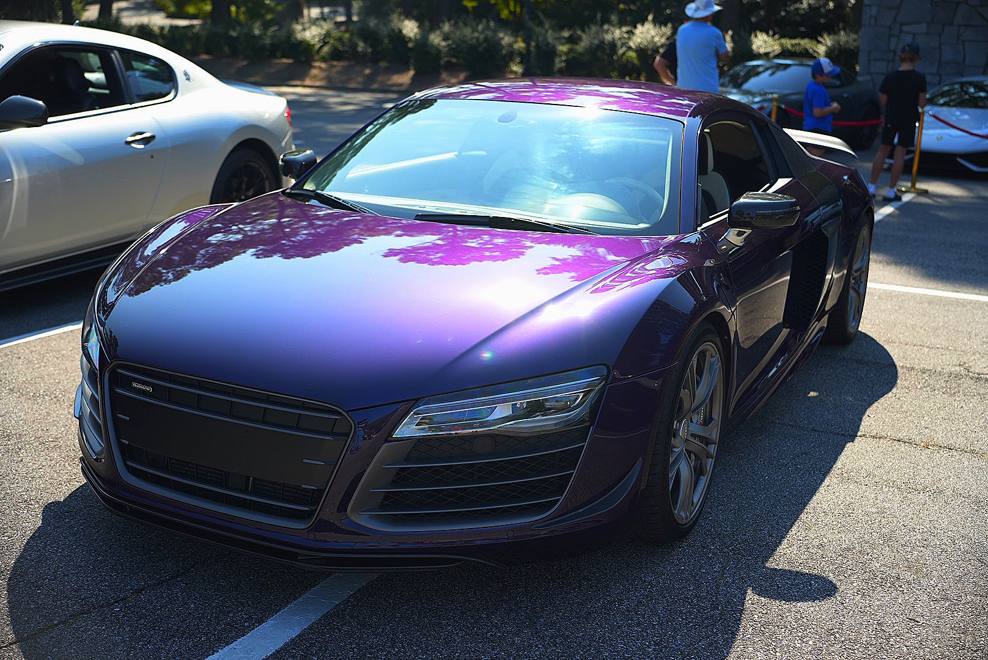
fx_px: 1099
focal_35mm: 40
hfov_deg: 48.4
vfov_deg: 33.5
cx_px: 494
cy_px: 330
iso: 1000
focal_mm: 40
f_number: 3.2
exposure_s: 1/500
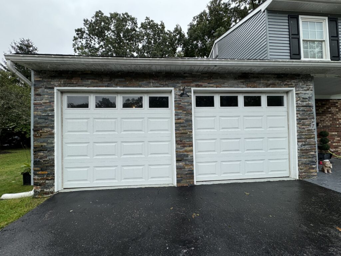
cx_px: 170
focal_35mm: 14
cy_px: 128
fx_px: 138
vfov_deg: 85.7
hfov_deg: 102.1
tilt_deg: +1.4
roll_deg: +1.6
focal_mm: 2.22
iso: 40
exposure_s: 1/492
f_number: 2.2
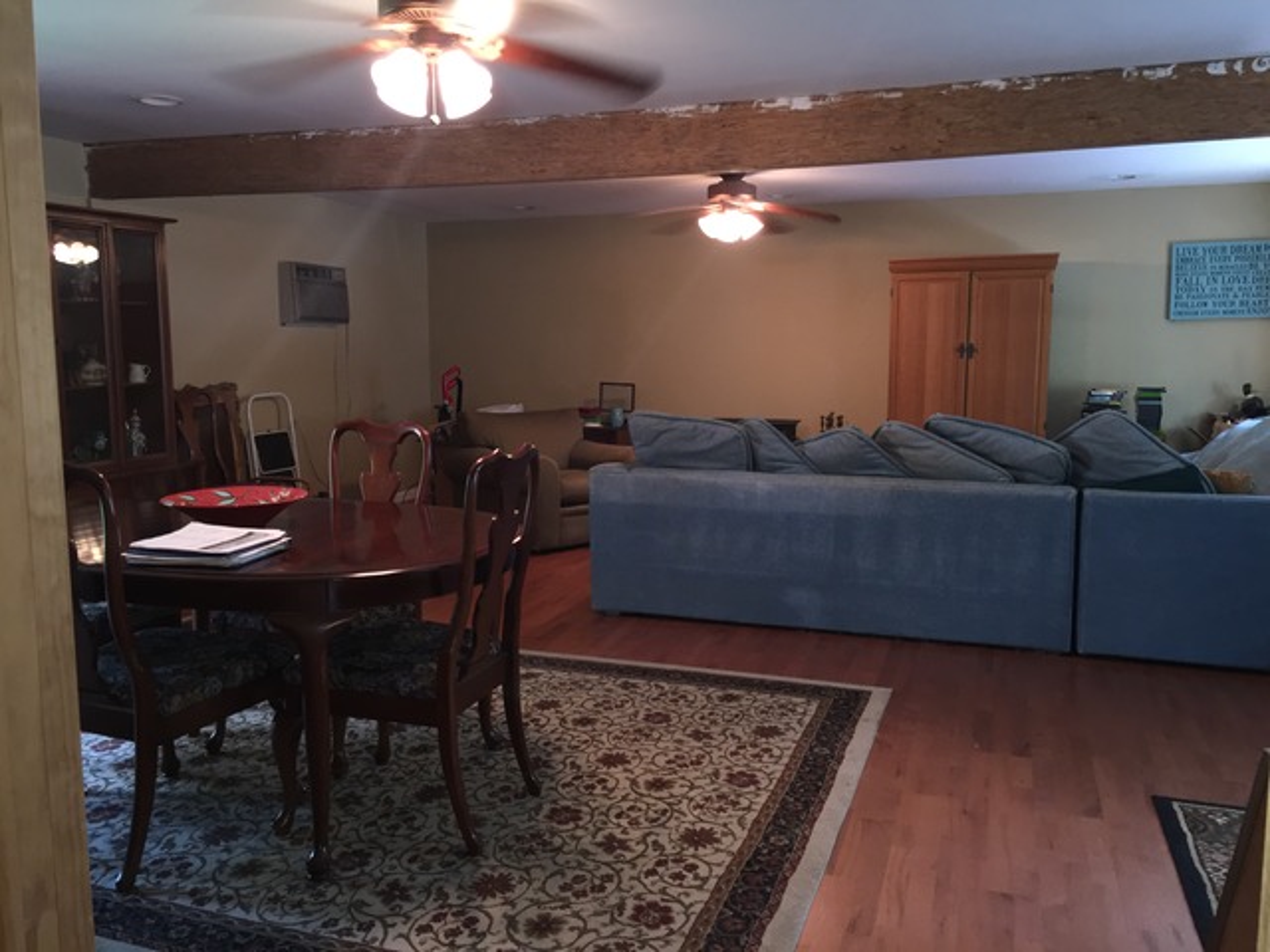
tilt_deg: -6.9
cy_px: 476
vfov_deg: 48.2
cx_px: 635
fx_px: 1064
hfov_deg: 61.7
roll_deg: -0.4
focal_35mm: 29
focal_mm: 4.15
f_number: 2.2
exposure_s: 1/17
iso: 80
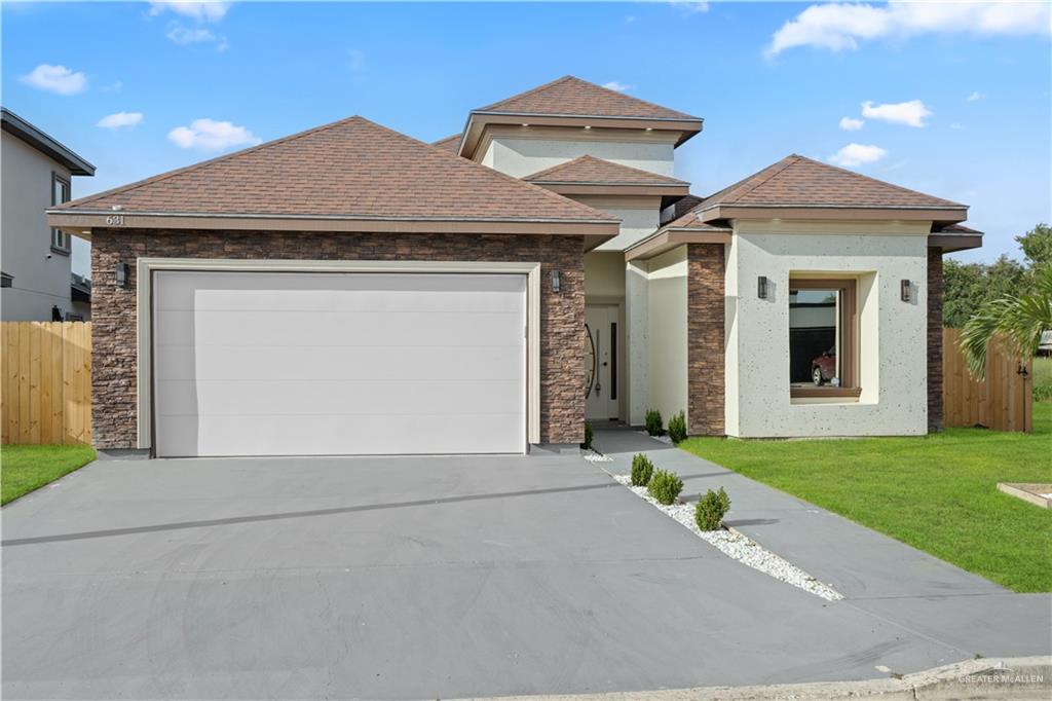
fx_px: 964
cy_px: 350
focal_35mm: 33
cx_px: 526
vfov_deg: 39.9
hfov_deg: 57.2
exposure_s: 1/125
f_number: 8
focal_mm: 33
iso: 100
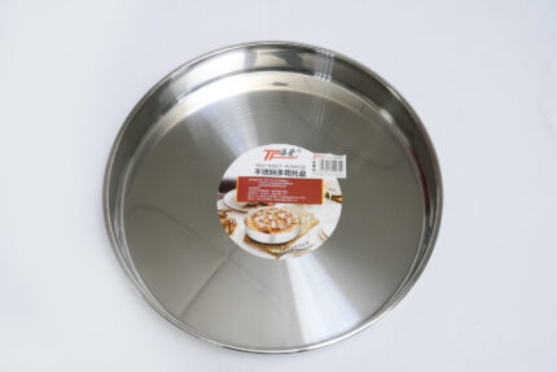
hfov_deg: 42.7
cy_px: 186
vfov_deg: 29.3
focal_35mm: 46
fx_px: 712
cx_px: 278
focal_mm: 46
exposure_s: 1/160
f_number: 16
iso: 6400
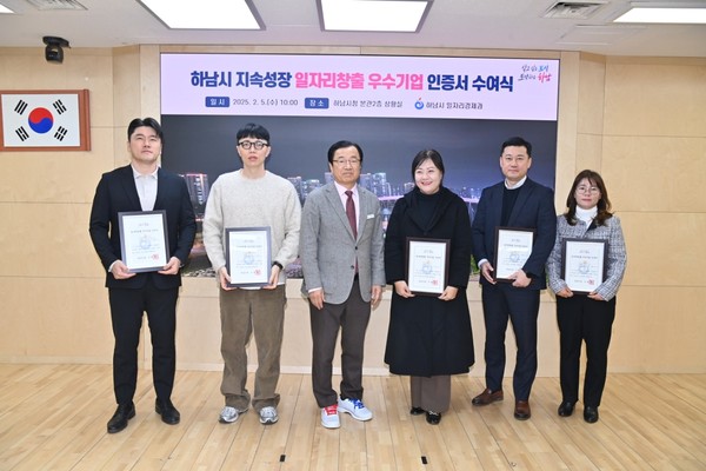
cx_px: 353
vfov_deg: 43.6
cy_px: 236
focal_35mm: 30
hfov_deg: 61.9
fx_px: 588
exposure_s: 1/100
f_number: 7.1
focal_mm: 30
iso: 800
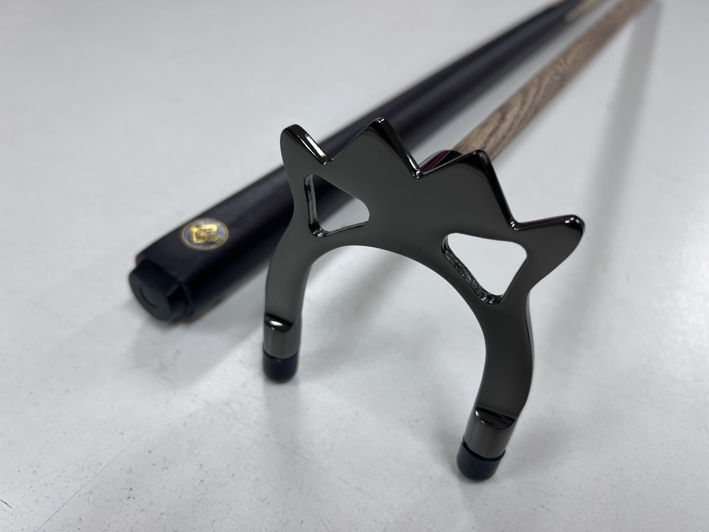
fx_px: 533
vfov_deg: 53.1
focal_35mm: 26
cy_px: 266
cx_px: 354
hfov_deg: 67.3
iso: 50
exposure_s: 1/100
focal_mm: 5.7
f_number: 1.5
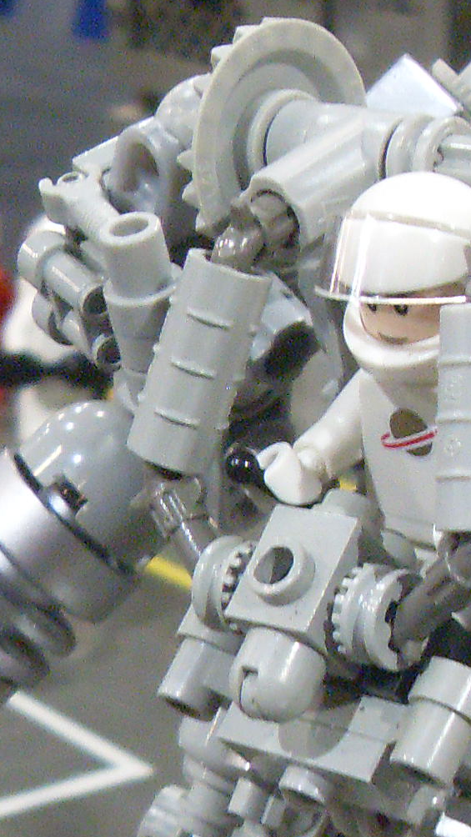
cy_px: 749
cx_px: 594
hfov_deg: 9.1
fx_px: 2908
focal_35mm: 131
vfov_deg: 16.2
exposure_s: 1/8
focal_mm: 6.3
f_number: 2.8
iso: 200
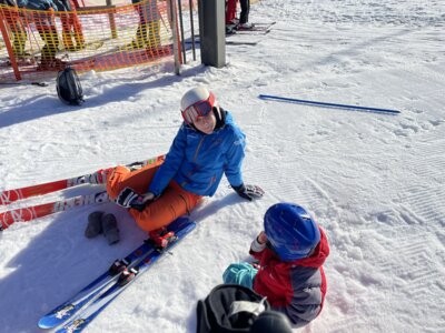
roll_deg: +2.0
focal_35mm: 26
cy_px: 166
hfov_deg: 67.3
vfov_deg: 53.1
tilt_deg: -34.9
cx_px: 222
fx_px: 334
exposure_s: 1/5814
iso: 32
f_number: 1.6
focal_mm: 4.2
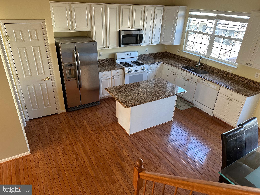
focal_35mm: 24
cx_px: 130
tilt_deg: -28.0
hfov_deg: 71.6
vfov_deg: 56.8
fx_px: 180
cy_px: 98
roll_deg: -2.4
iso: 250
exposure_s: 1/81
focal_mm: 6.86
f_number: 1.78
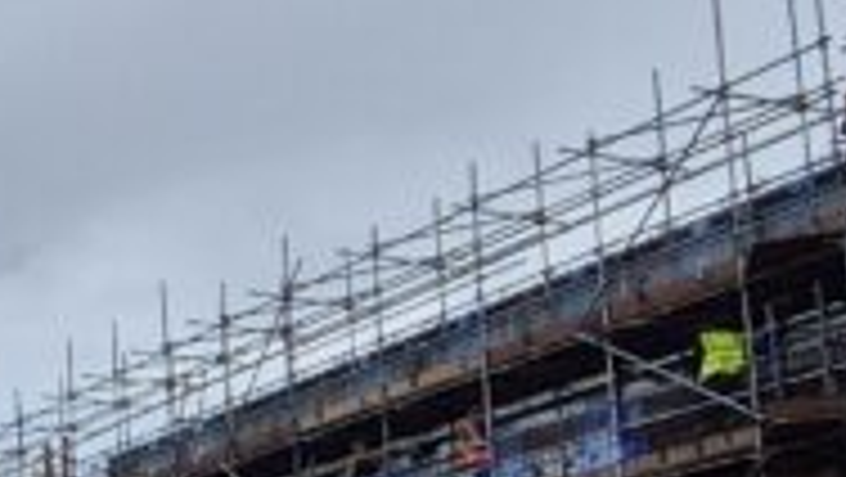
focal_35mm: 77
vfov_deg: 15.2
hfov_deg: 23.2
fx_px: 1728
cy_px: 567
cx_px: -356
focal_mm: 1.74
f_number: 2.2
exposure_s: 1/1032
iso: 50
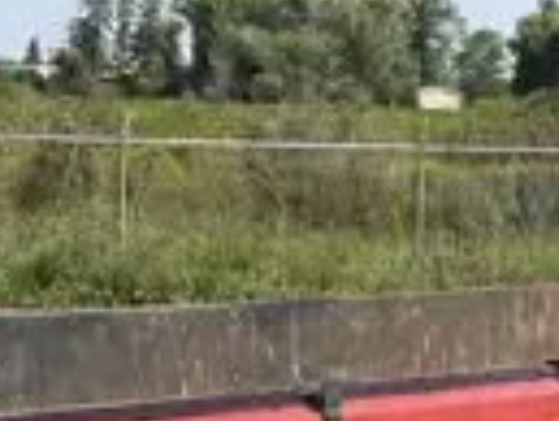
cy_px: 777
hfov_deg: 13.7
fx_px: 2328
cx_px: 355
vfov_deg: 9.8
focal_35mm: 144
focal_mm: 3
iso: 25
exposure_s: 1/1076
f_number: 1.8
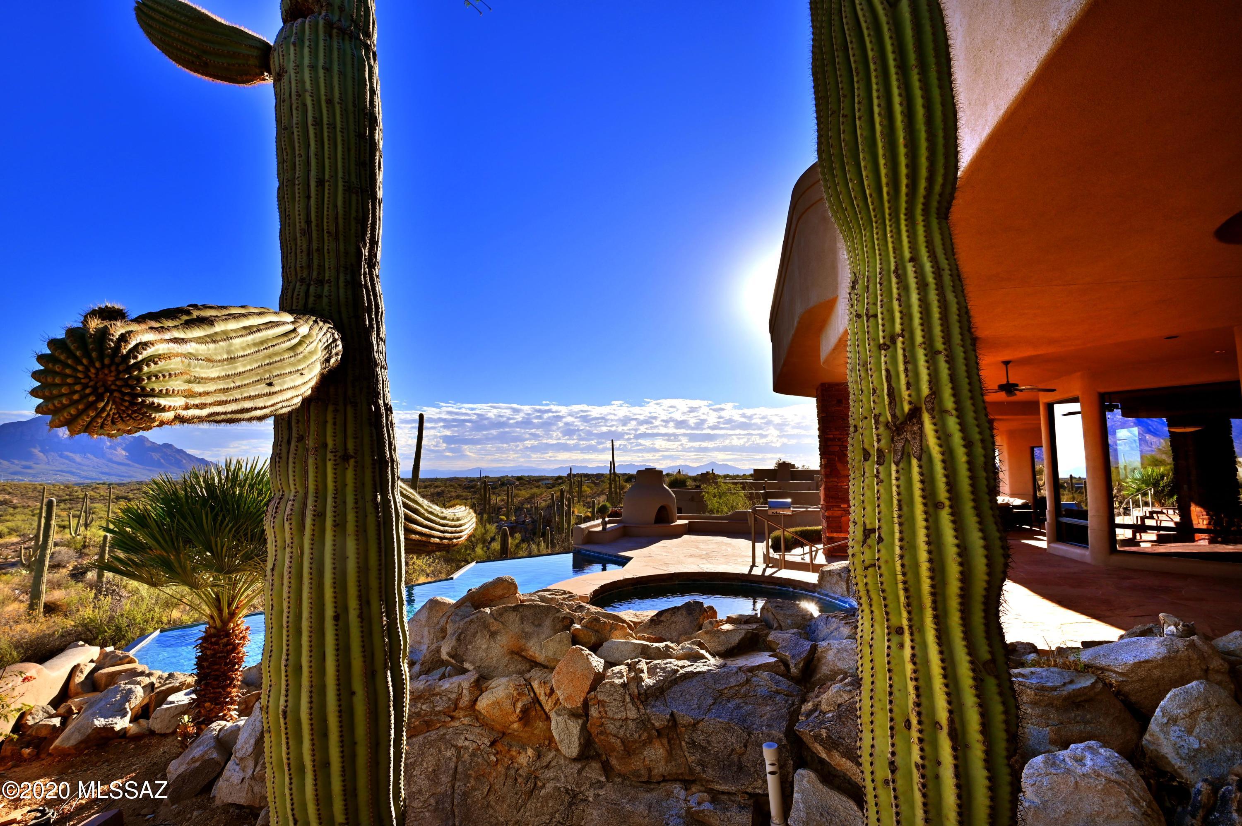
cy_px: 413
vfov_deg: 73.7
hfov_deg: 96.8
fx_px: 552
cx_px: 621
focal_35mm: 16
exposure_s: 1/125
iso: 100
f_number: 13
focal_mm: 16
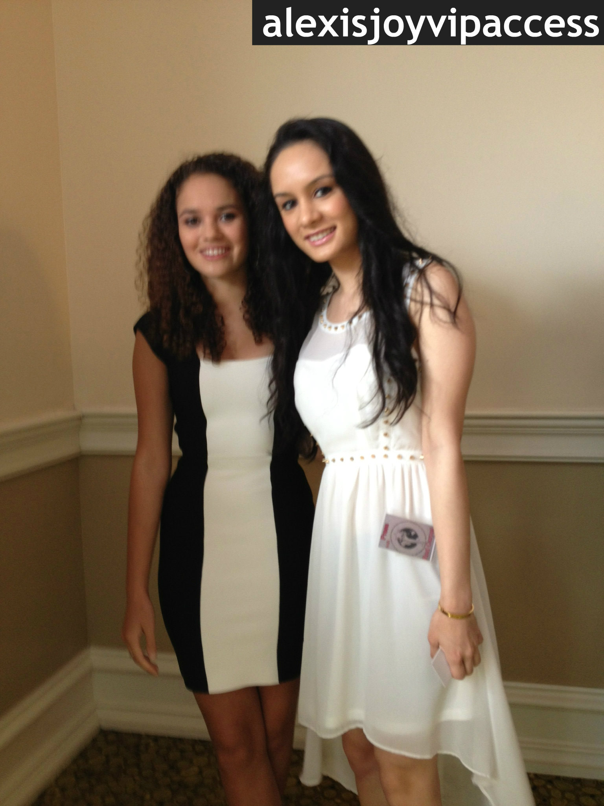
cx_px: 302
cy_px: 403
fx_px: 814
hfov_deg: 40.7
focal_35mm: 35
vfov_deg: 52.6
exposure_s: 1/20
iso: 80
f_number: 2.4
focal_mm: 4.28
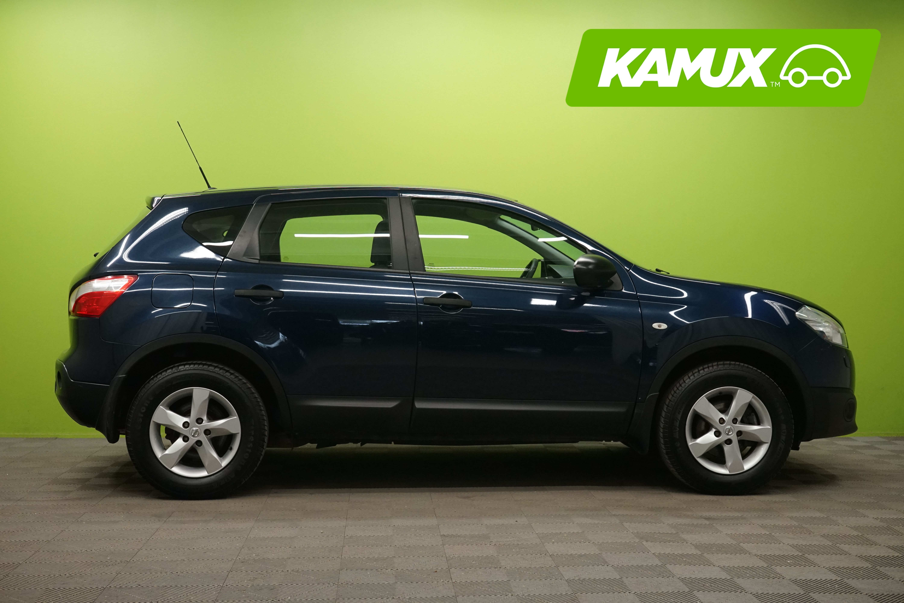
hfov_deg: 42.7
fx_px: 1155
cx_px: 452
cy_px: 302
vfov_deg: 29.2
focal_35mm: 46
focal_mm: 46
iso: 2500
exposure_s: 1/30
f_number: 9
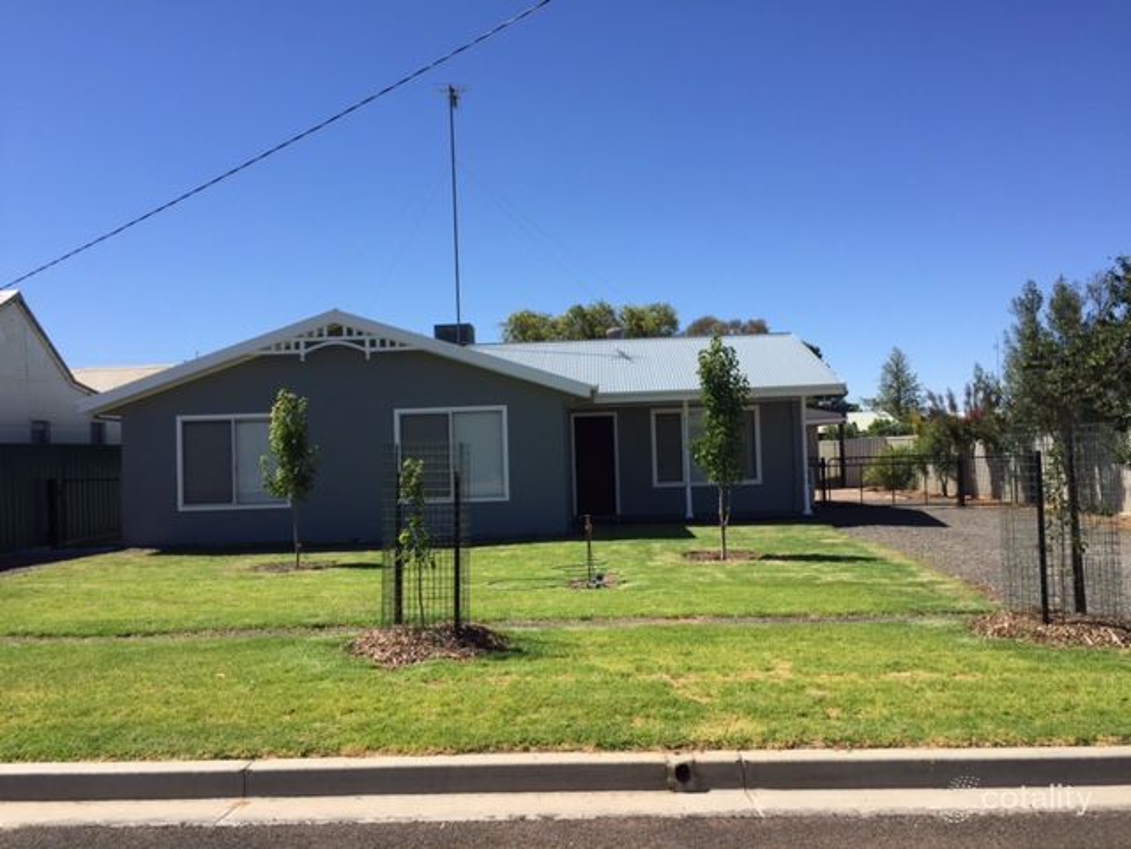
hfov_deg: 61.7
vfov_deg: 48.2
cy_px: 424
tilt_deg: +2.0
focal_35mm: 29
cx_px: 566
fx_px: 948
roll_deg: +0.8
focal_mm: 4.15
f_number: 2.2
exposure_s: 1/1883
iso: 32
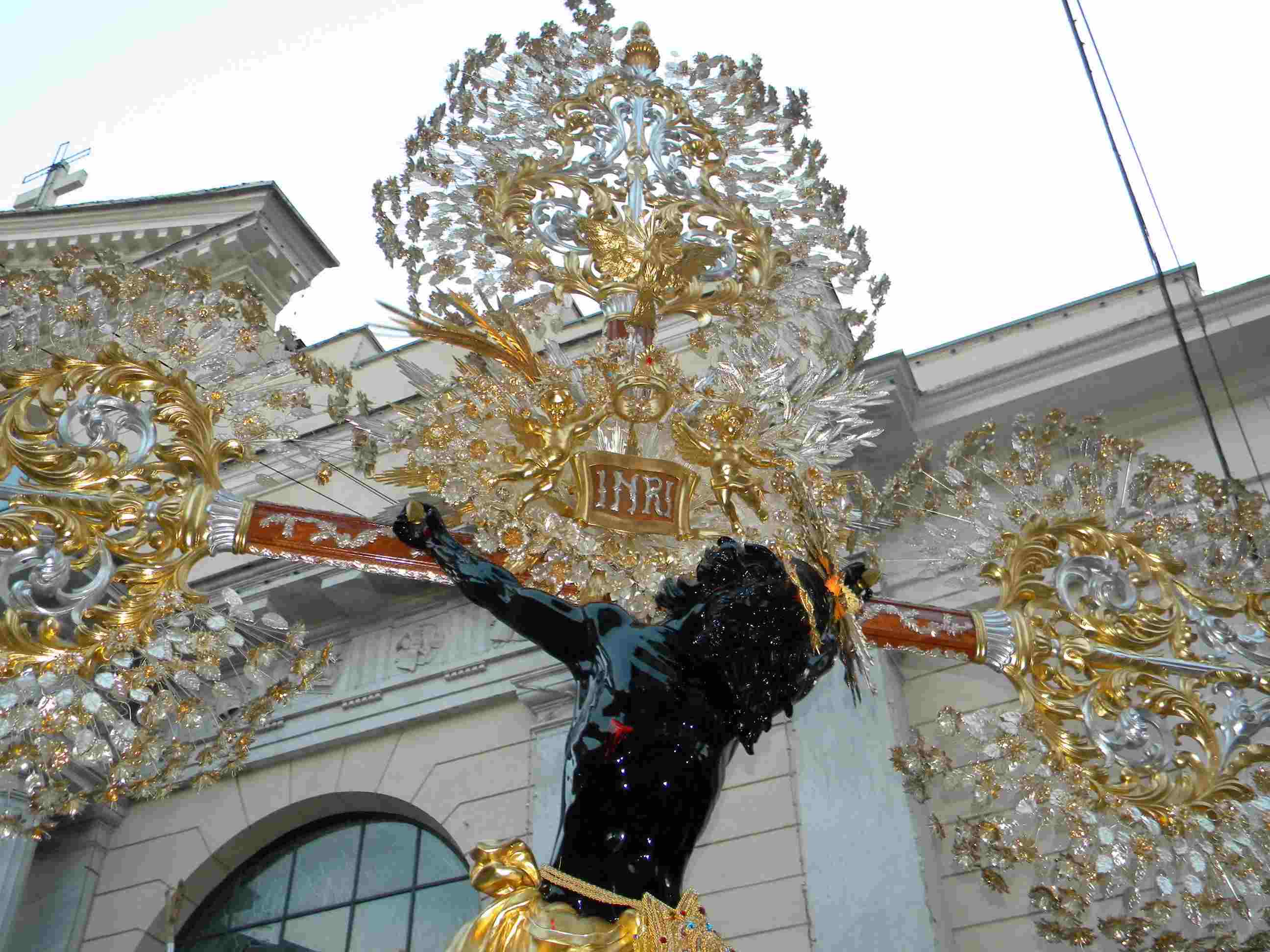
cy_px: 476
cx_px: 635
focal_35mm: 36
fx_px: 1321
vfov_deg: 39.7
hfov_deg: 51.4
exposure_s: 1/63.7
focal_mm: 6.4
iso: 198
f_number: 3.7
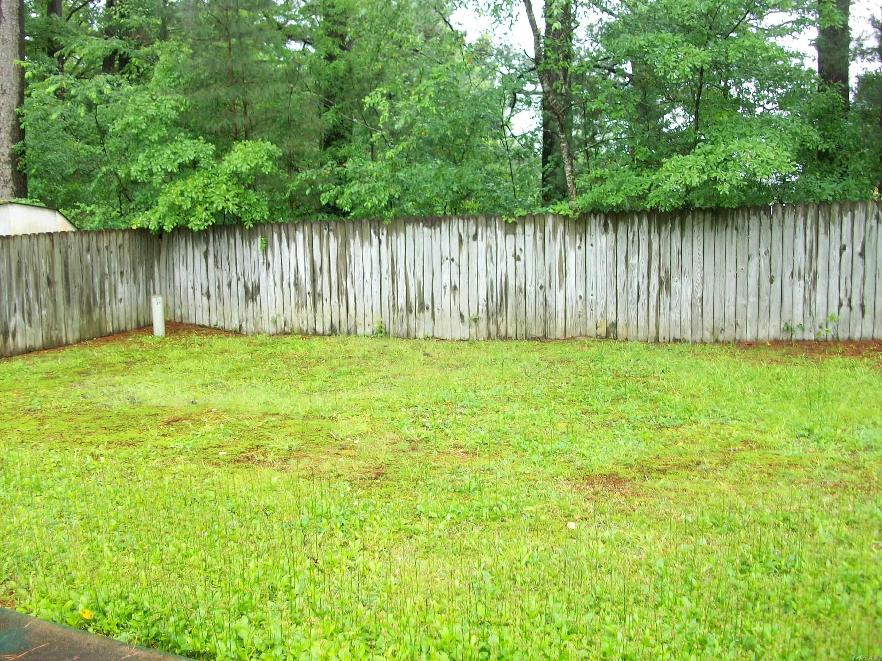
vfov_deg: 41.8
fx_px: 866
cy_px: 330
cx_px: 441
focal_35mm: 34
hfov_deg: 54.0
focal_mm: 5.7
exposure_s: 1/61.9
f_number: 2.8
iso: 80
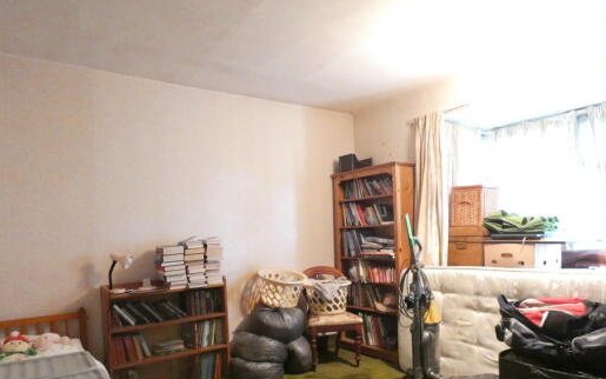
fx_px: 396
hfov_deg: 74.7
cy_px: 244
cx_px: 289
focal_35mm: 24
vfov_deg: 50.4
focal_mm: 3.6
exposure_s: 1/8
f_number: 3.2
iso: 1600
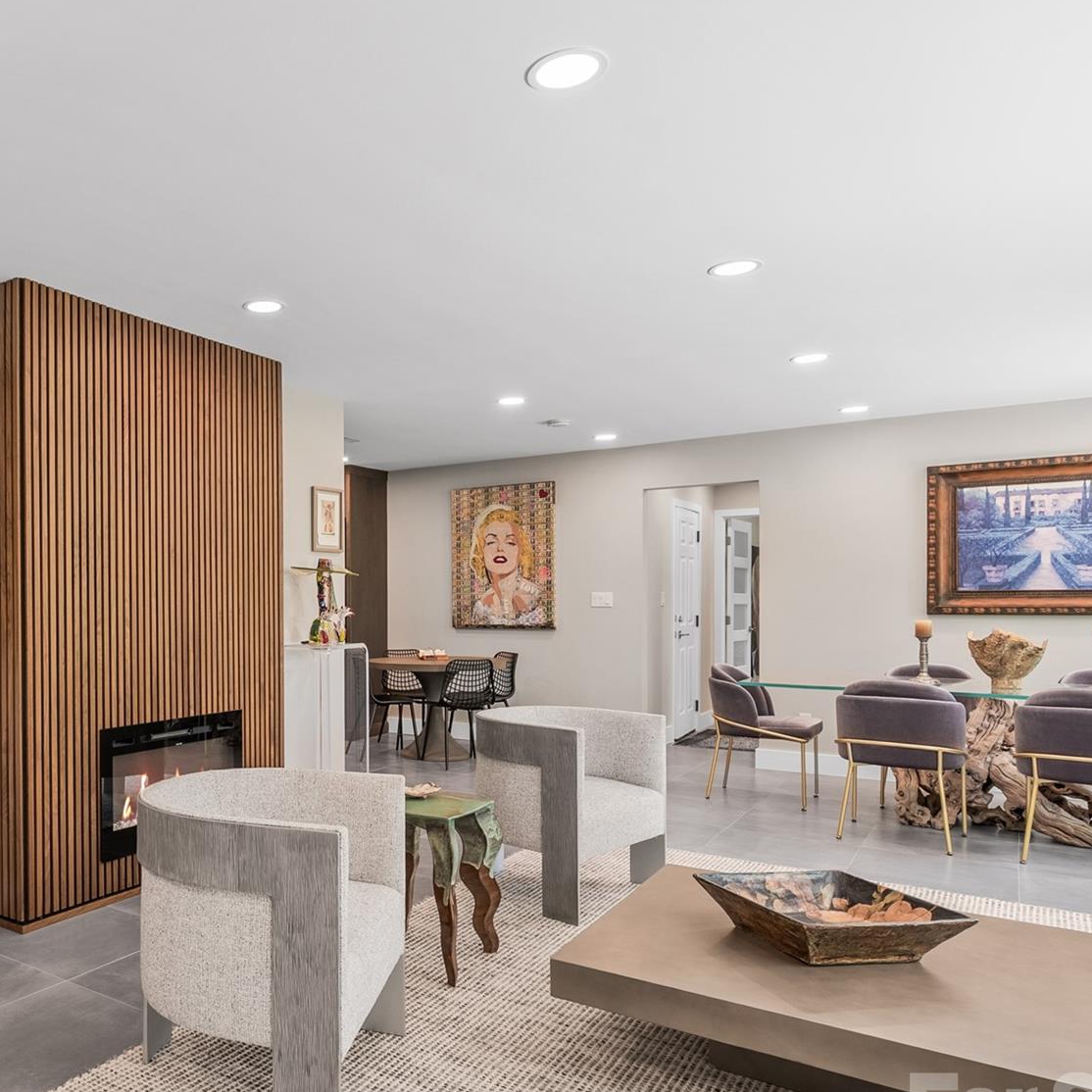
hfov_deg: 58.2
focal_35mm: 25
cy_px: 596
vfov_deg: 62.8
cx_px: 219
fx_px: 892
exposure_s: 1/4
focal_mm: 16
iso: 400
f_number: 8
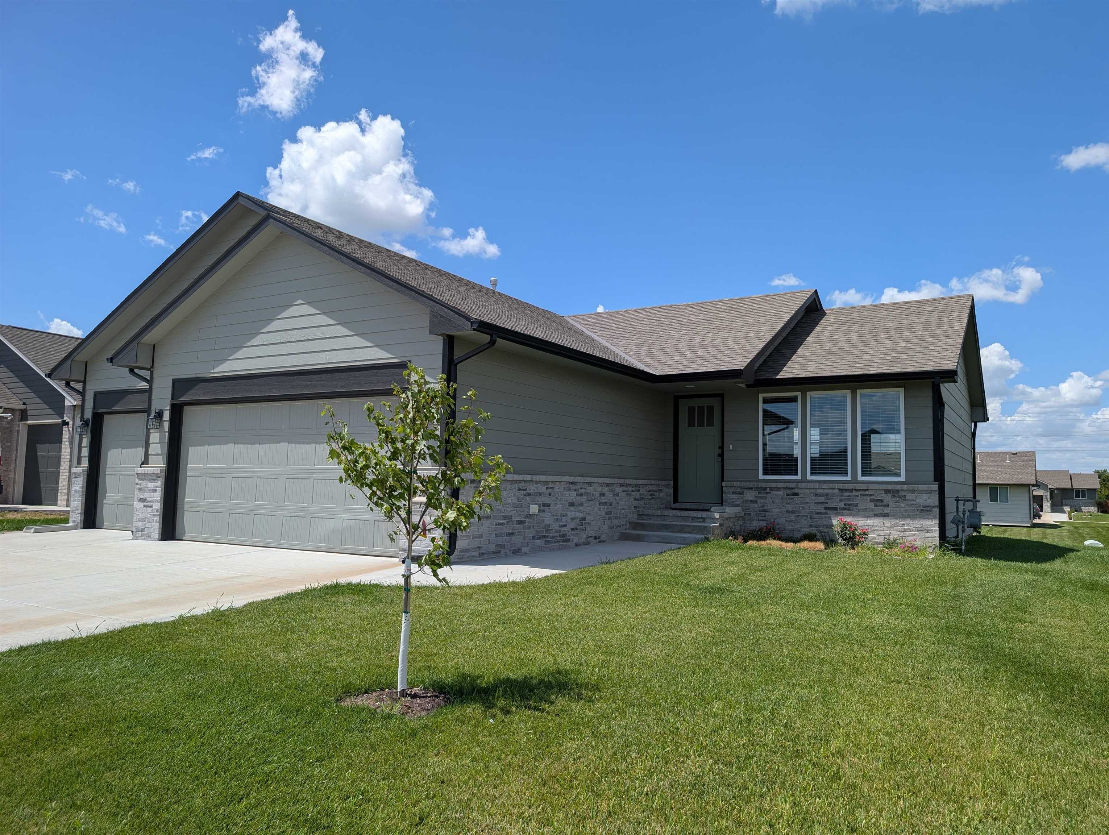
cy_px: 418
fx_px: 770
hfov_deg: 71.5
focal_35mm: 24
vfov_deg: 56.9
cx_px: 554
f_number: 1.68
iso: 21
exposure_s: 1/1572
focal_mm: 6.9
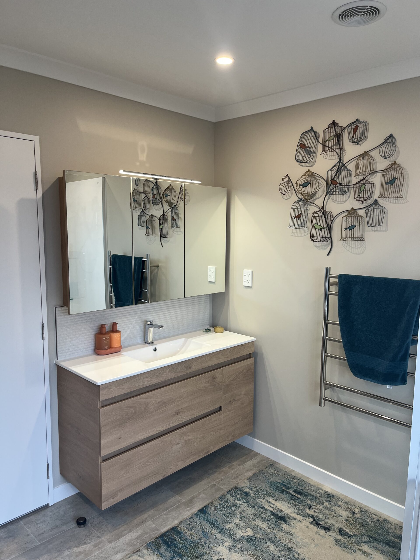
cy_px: 280
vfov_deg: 67.3
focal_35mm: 26
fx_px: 421
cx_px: 210
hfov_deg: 53.1
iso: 64
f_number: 1.6
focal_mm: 5.1
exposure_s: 1/100
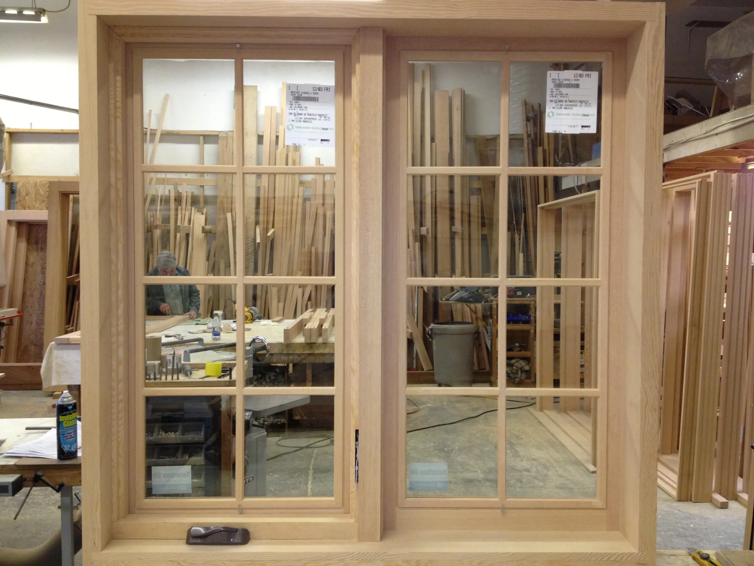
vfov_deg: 40.7
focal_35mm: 35
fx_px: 762
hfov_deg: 52.6
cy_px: 283
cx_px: 377
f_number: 2.4
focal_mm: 4.28
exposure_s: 1/20
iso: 160
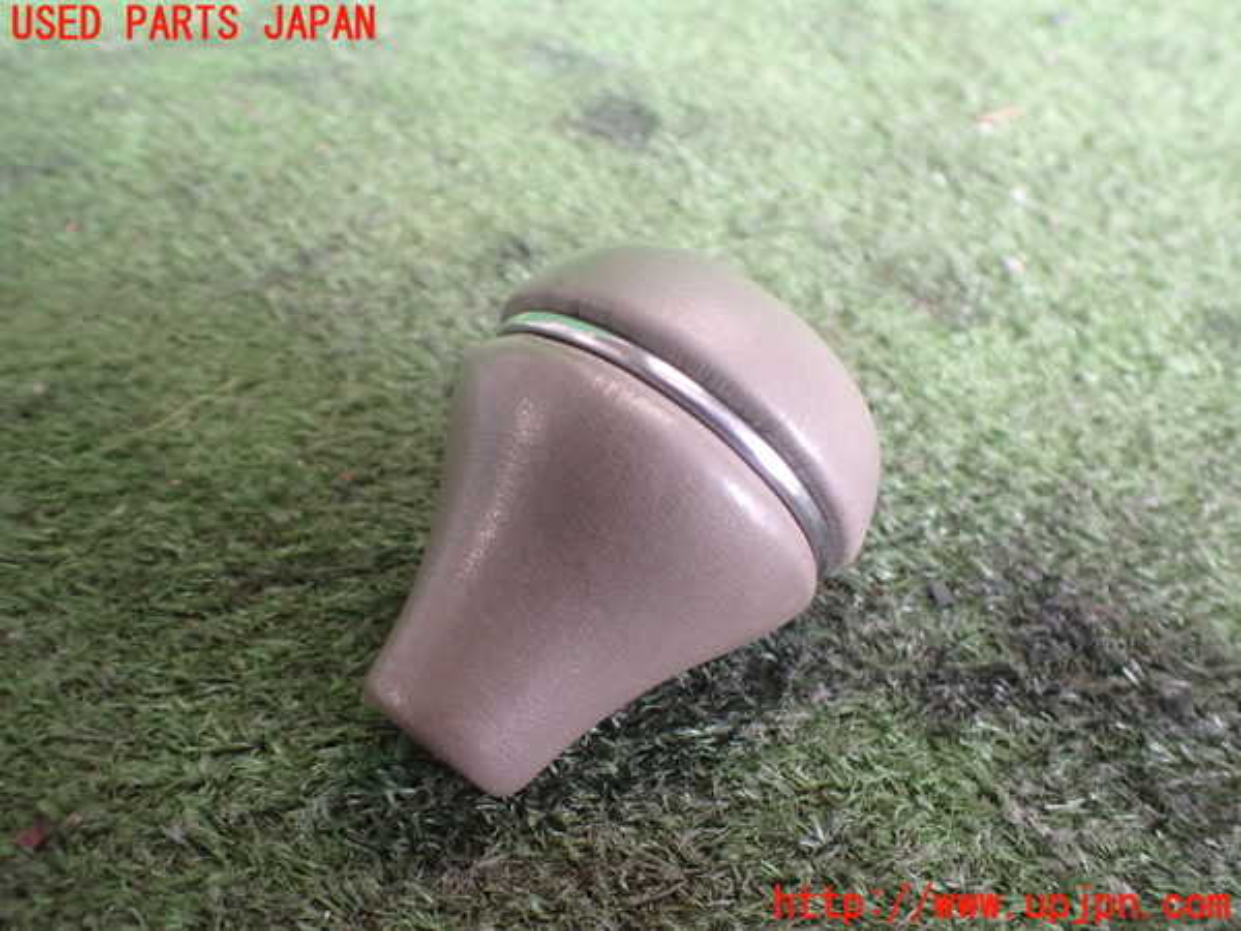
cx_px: 620
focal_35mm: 30
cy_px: 466
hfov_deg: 60.0
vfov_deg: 46.8
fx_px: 1076
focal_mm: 5.4
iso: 800
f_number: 2.3
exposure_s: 1/80
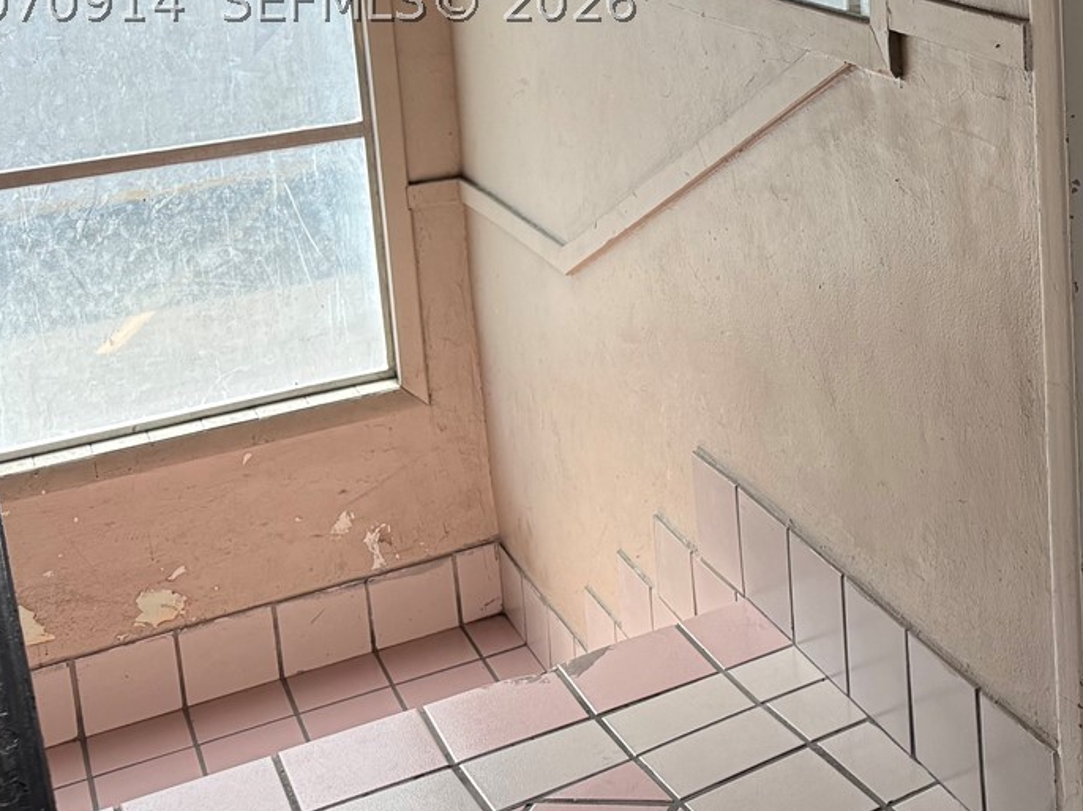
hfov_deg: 31.4
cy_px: 0
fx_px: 1751
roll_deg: +0.8
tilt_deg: -9.7
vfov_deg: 24.9
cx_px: 1119
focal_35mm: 56
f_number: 1.78
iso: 100
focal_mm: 6.76
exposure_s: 1/888
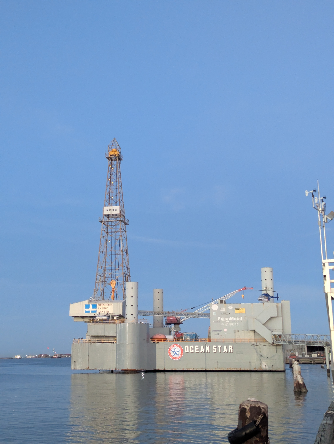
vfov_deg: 39.6
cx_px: 167
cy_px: 222
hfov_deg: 30.3
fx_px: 616
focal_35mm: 48
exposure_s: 1/37.2
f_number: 1.85
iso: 296
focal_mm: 6.81
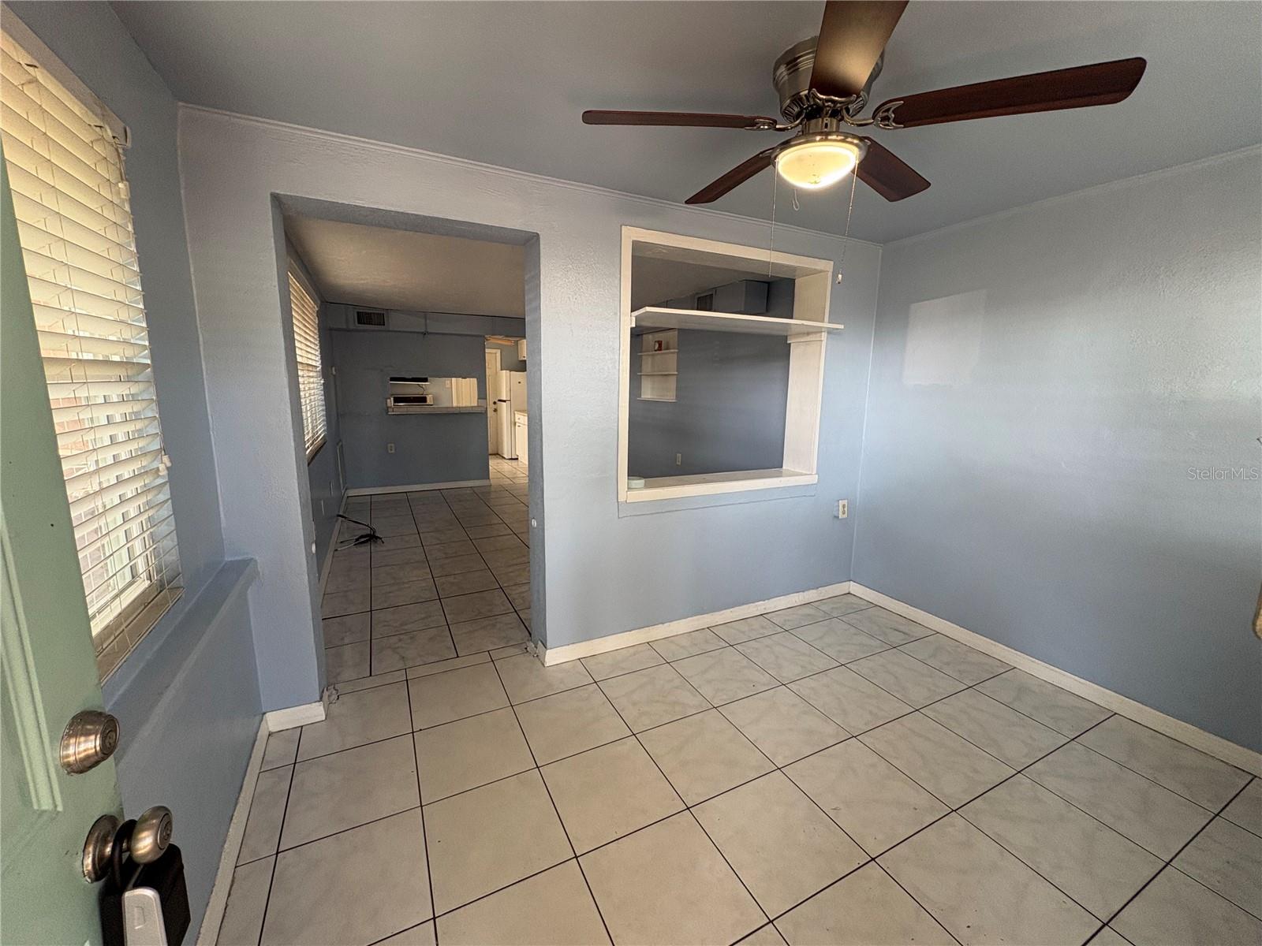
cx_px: 631
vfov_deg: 85.7
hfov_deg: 102.1
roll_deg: -0.2
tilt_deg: -9.6
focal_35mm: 14
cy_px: 473
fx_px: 510
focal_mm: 2.22
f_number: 2.2
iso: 160
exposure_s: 1/60
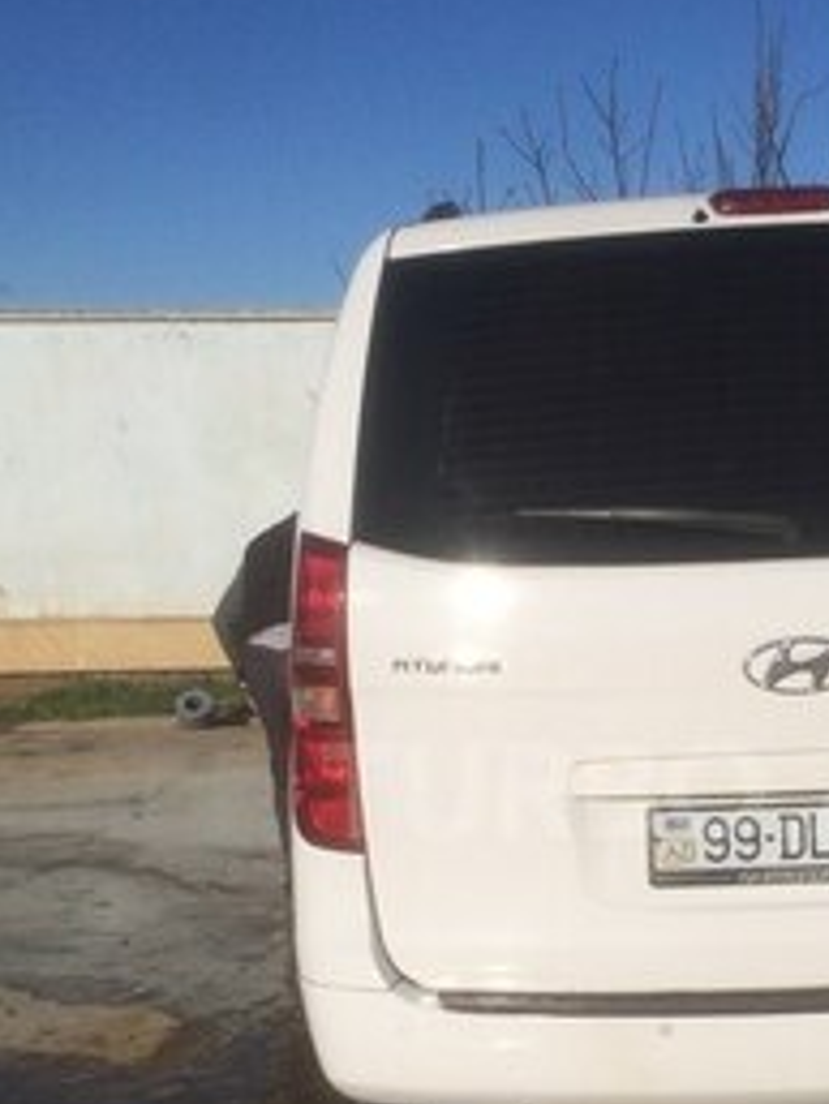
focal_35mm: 56
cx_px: 653
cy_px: 790
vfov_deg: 33.8
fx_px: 1787
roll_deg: +0.5
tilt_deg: -11.2
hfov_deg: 25.7
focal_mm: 4.15
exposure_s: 1/5882
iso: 40
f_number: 2.2
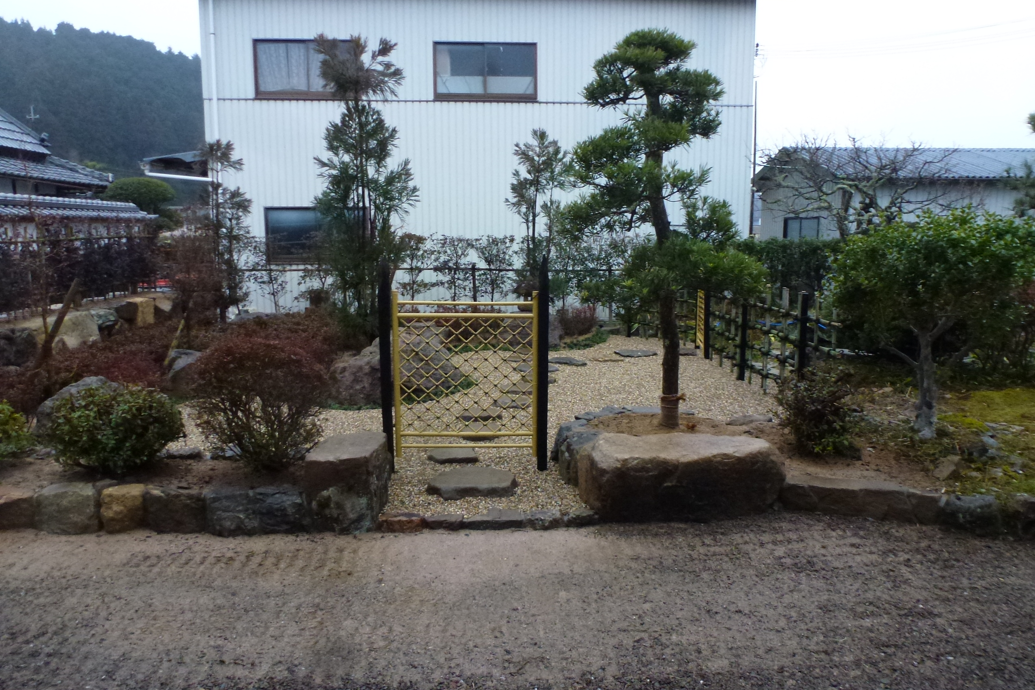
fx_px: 719
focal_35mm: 25
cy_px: 372
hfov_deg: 71.5
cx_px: 518
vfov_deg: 51.2
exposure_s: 1/40
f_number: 3.3
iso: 400
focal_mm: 4.3
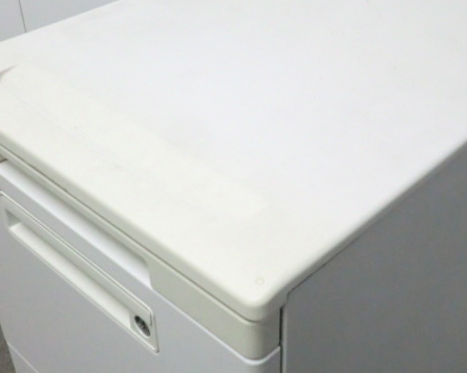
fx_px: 732
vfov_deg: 28.5
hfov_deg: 35.3
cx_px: 272
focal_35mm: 53
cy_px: 152
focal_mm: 6.9
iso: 640
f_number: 3.9
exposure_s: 1/60
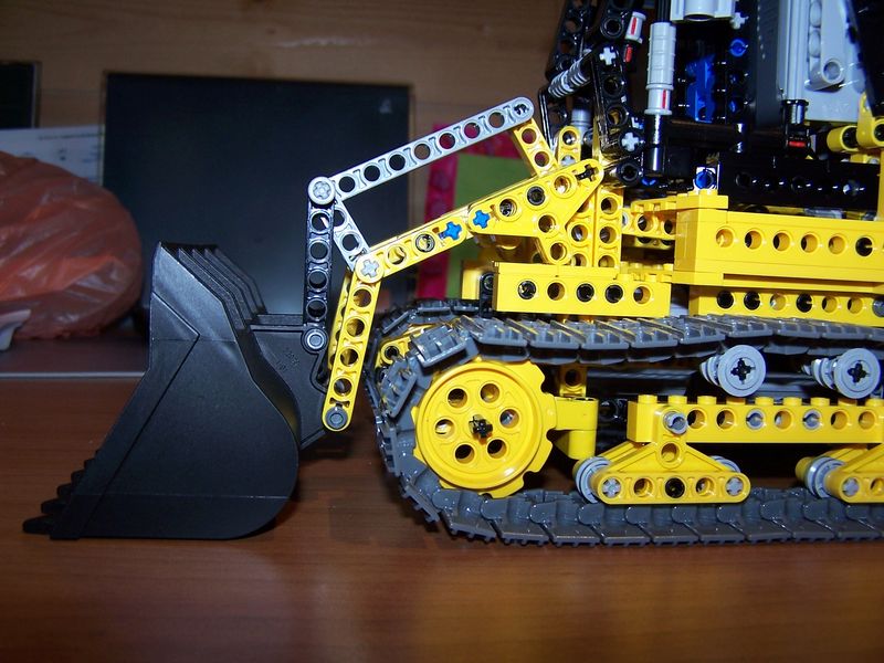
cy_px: 332
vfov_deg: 37.7
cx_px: 442
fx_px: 970
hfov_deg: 49.0
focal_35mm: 38
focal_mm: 6.3
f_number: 2.8
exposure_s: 1/60
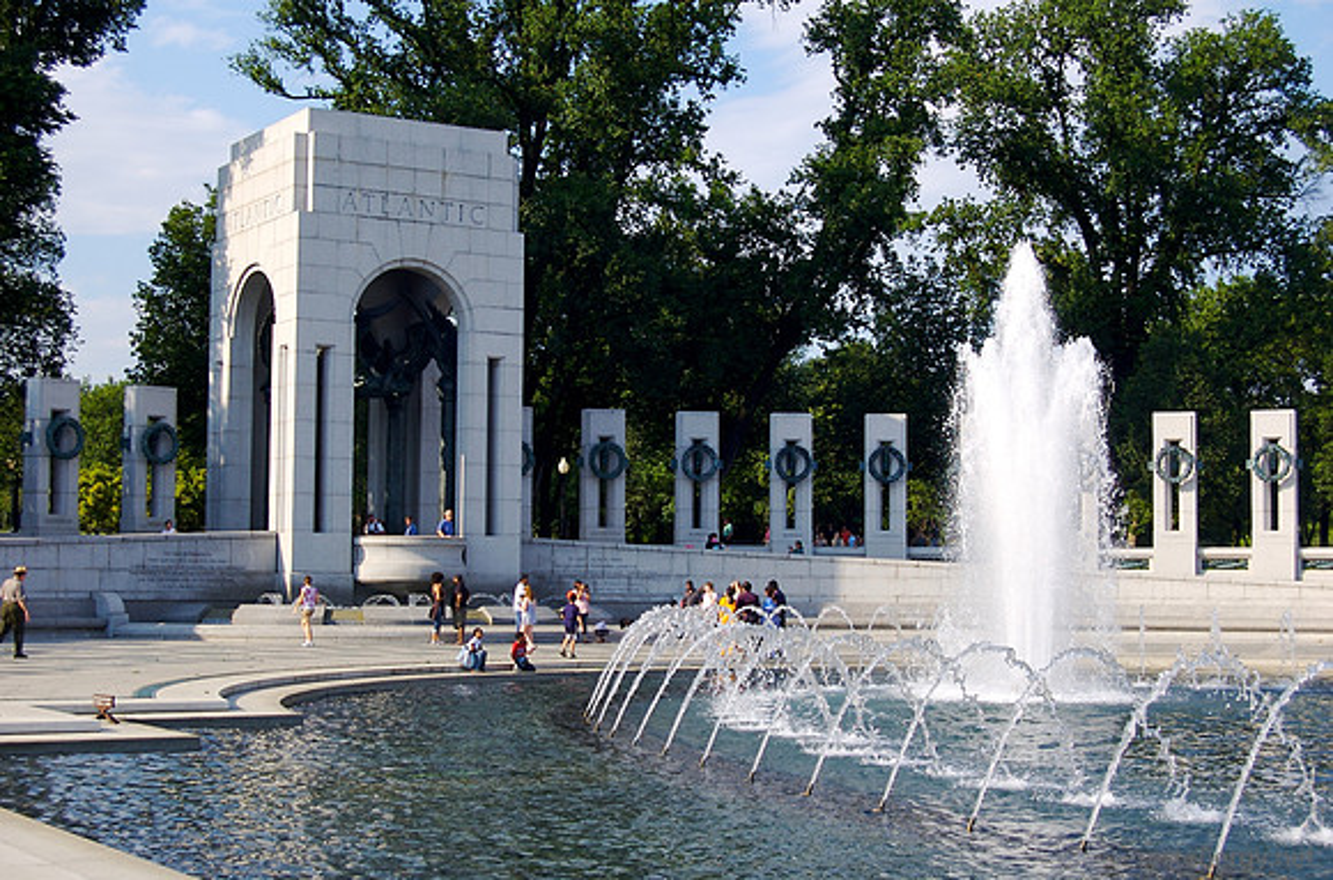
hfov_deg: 35.1
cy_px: 440
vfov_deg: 23.6
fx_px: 2104
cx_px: 666
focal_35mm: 57
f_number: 8
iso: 200
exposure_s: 1/250
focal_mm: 38
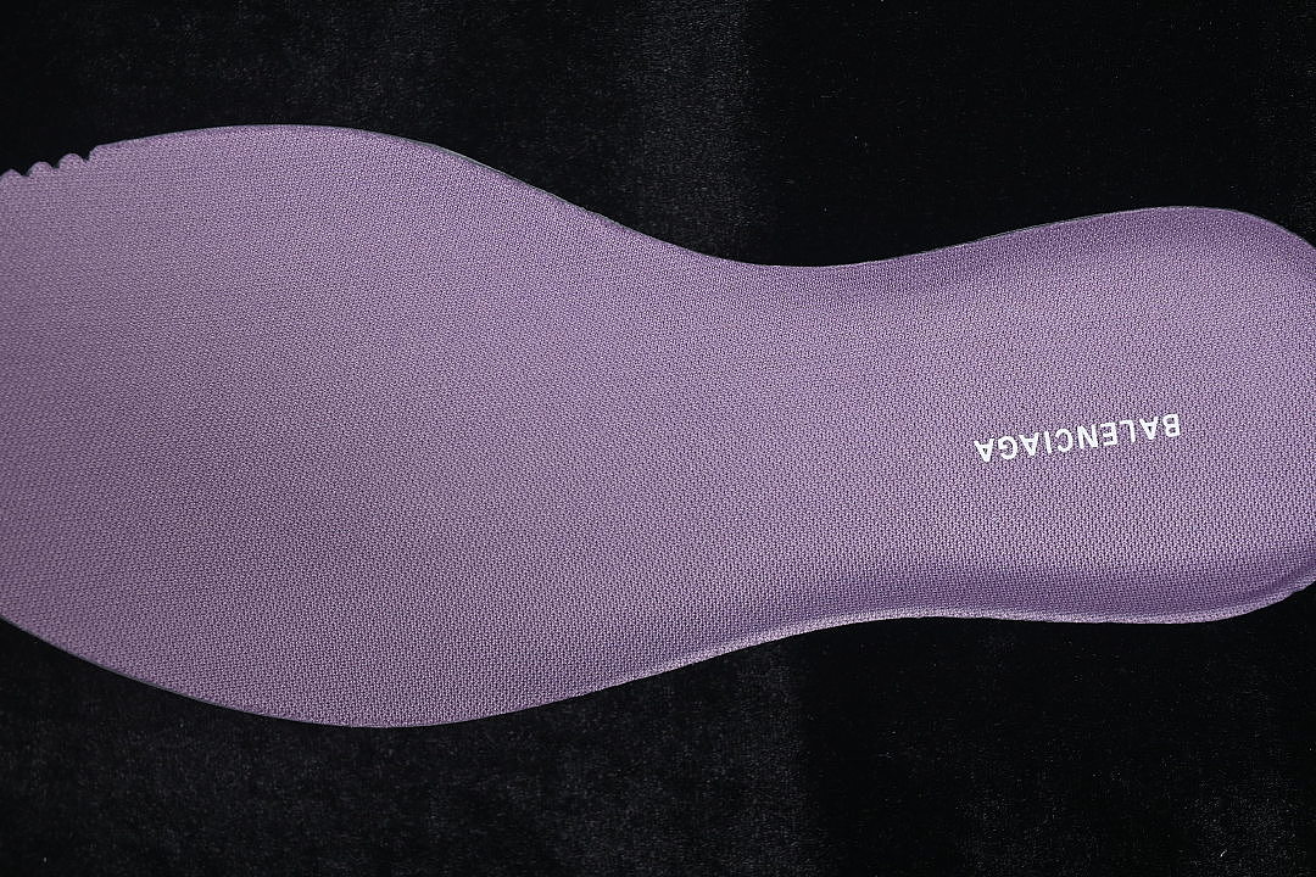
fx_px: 2741
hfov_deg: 27.0
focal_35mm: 75
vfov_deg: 18.2
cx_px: 658
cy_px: 438
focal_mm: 50
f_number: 7.1
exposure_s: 1/80
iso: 160
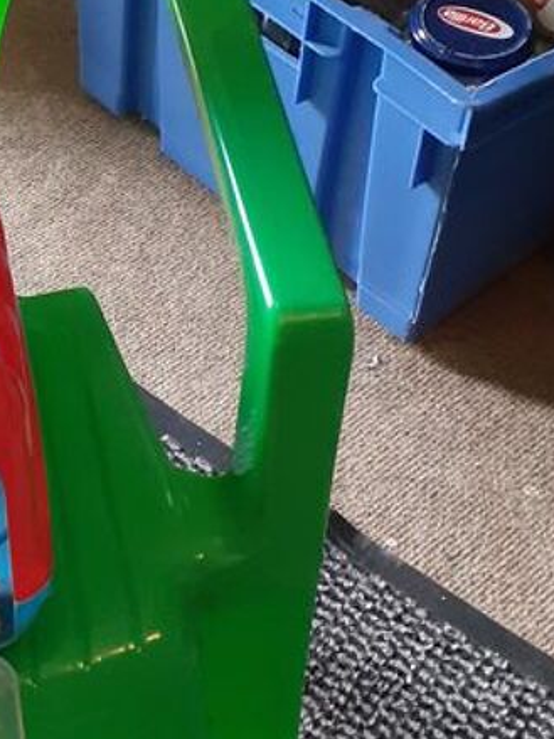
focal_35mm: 82
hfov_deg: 17.5
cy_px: 164
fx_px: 1751
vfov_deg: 23.5
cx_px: -27
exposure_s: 1/50
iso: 250
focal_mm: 3.6
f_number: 1.9
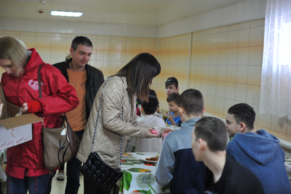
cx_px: 146
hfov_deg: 39.6
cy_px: 97
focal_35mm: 50
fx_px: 404
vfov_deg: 27.0
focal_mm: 50
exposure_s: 1/250
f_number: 2.5
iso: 800
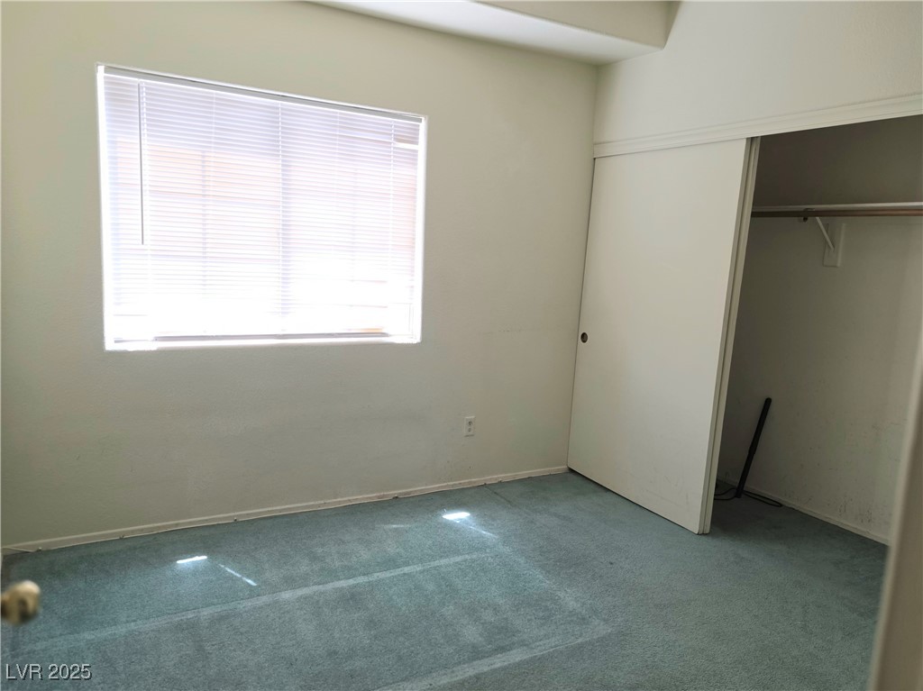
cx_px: 462
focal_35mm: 23
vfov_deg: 58.8
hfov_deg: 74.0
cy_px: 346
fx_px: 613
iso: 125
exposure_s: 1/120
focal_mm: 6.3
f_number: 1.7
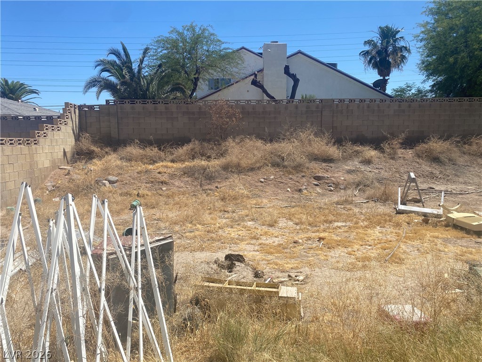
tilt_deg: -8.8
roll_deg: +0.5
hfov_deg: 67.3
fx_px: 362
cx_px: 241
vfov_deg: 53.1
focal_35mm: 26
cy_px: 181
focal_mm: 4.25
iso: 32
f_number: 1.8
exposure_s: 1/2967
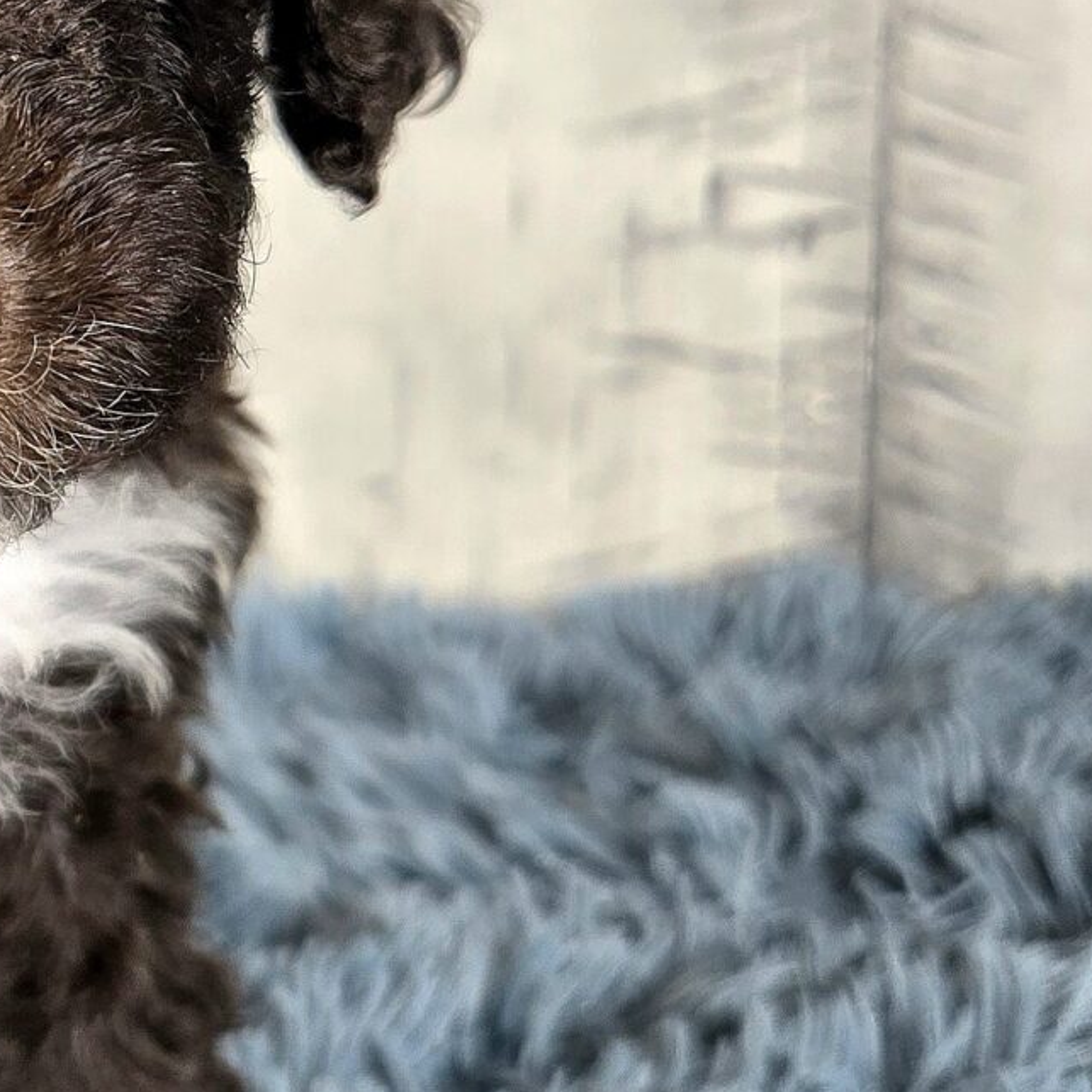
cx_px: -459
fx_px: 2891
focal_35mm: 81
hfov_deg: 19.2
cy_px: 374
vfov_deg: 21.3
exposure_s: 1/120
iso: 64
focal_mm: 5.4
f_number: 1.8
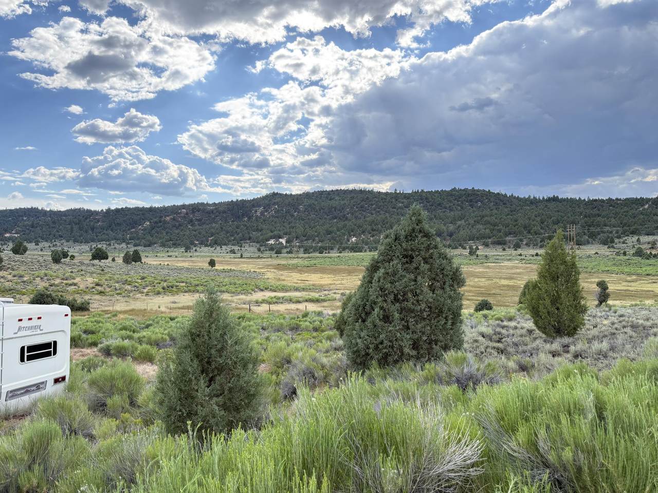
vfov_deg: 56.8
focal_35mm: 24
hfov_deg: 71.6
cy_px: 246
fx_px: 456
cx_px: 329
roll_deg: -0.1
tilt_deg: +1.8
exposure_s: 1/1585
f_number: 1.78
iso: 100
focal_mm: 6.76
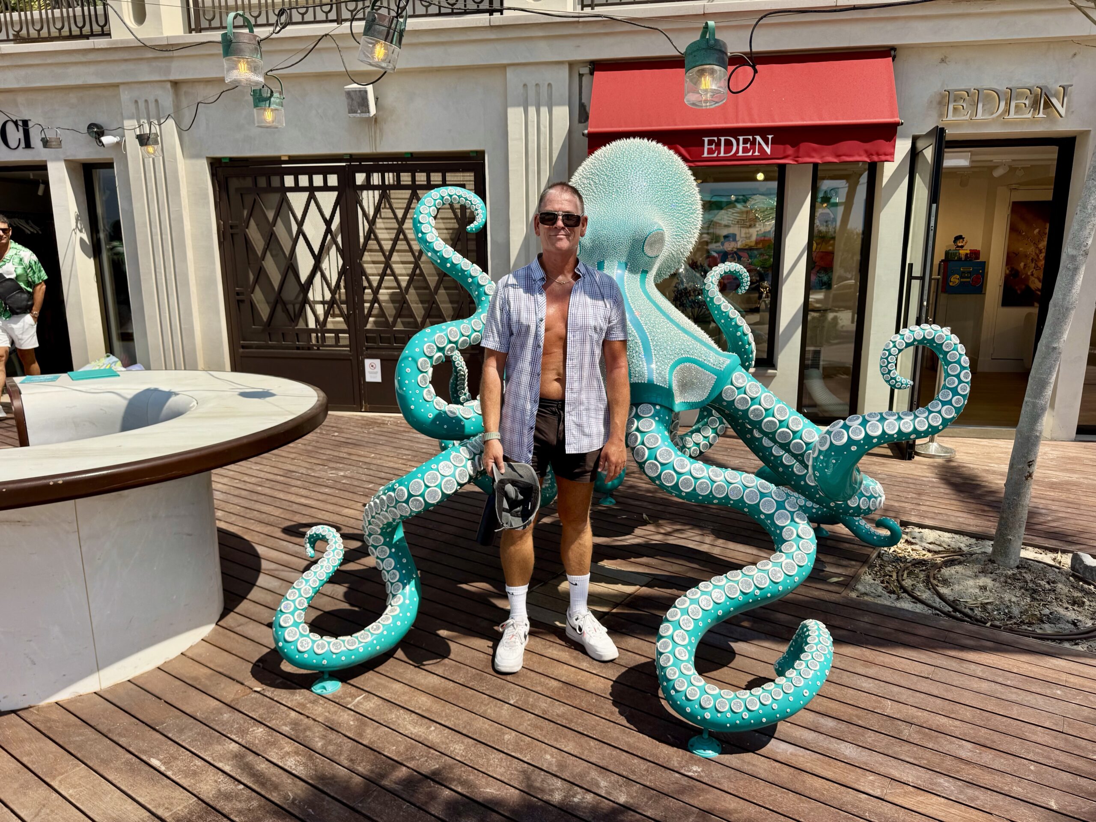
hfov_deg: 71.6
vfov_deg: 56.8
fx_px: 760
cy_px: 411
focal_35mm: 24
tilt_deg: -11.5
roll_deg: +0.7
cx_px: 548
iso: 80
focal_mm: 6.76
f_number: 1.78
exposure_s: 1/5348
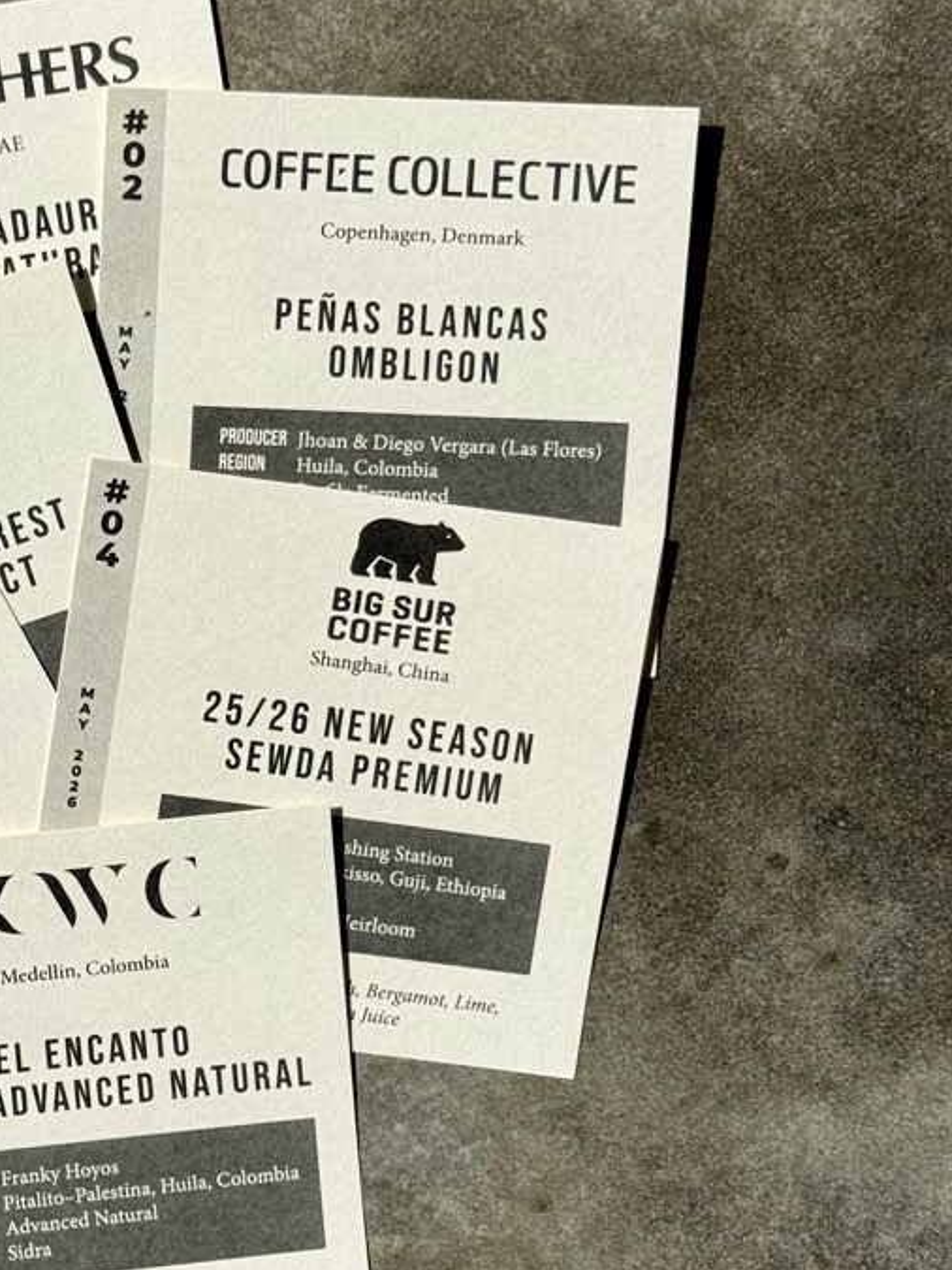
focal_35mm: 91
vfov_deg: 21.5
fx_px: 3338
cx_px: 81
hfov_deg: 16.0
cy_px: 659
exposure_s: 1/13333
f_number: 1.78
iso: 50
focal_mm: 6.76
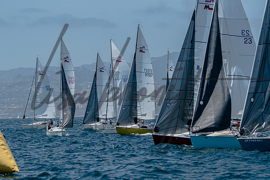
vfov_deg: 6.1
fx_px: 1688
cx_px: 135
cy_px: 90
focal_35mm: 225
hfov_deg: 9.1
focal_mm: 150
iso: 200
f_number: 5
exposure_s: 1/2000
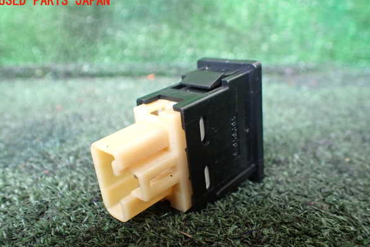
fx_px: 329
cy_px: 136
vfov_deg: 41.1
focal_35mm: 32
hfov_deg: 58.7
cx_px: 185
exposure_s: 1/100
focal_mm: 5.4
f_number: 2.3
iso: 800
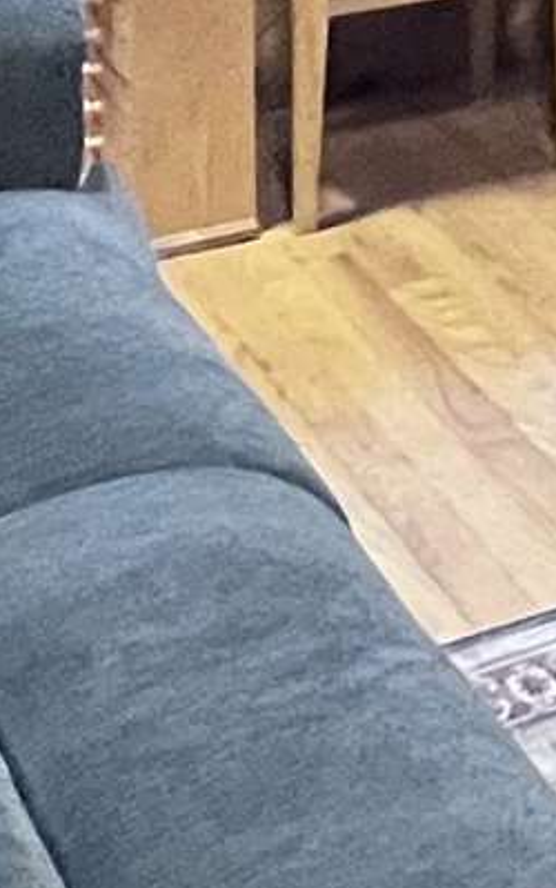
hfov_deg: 10.1
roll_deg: -1.3
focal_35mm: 106
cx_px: 1488
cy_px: -752
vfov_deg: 16.2
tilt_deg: -2.2
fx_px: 2565
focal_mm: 1.57
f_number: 1.8
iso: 800
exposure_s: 1/40
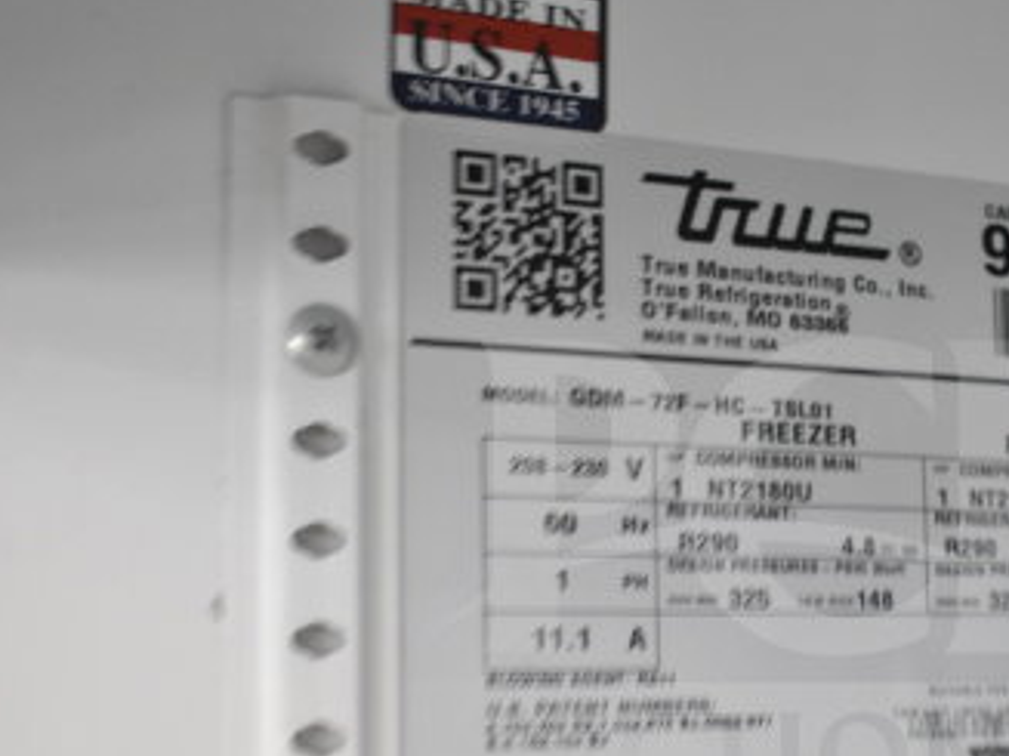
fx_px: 2040
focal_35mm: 70
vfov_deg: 20.8
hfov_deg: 27.4
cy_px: 585
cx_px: 756
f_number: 4
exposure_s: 1/40
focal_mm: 26
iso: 2000
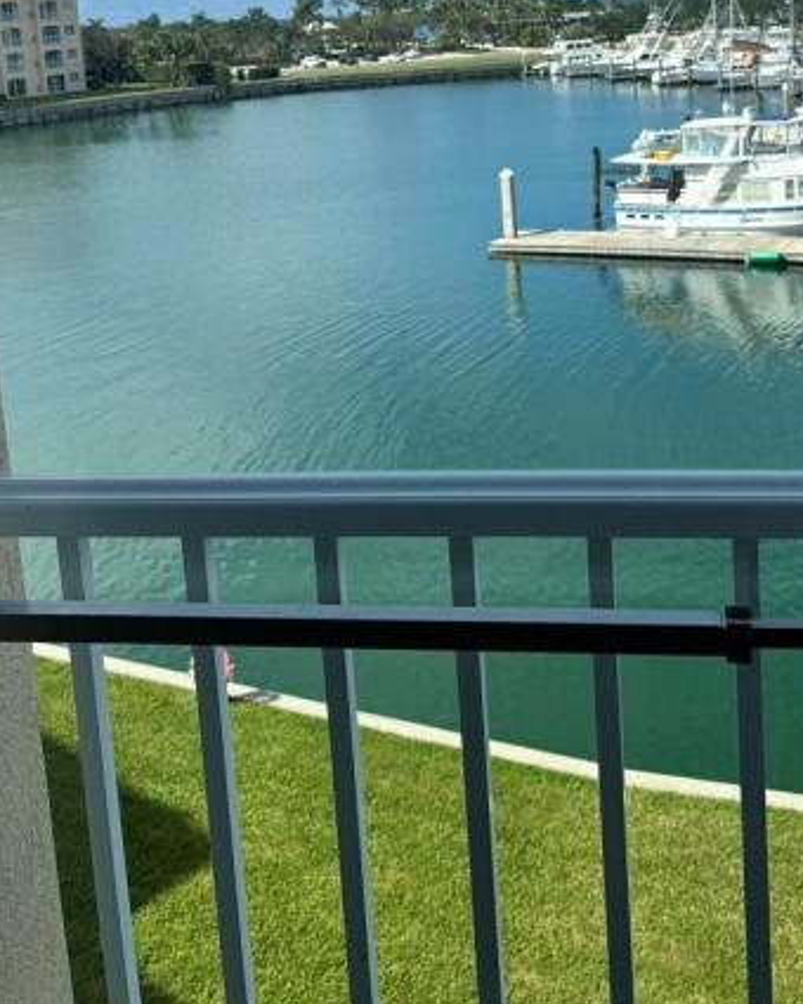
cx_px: 524
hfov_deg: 34.6
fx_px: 1277
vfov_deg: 41.1
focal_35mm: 43
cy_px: 203
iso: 50
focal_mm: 5.96
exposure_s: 1/3311
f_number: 1.6
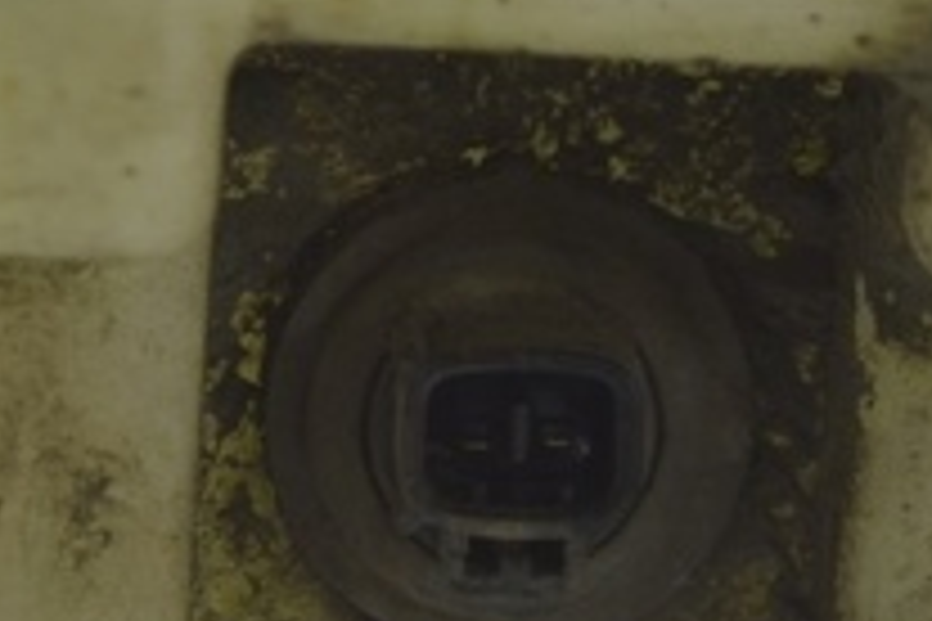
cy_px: 709
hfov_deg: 8.1
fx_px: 6589
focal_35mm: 255
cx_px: 162
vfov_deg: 5.4
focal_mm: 55
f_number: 5.6
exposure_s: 1/20
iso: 400
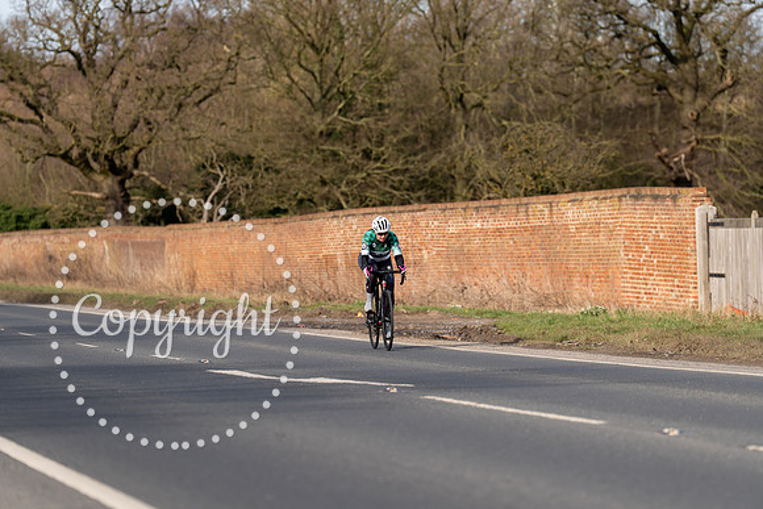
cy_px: 254
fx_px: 4240
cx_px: 382
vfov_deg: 6.9
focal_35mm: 200
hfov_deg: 10.3
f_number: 4
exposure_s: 1/800
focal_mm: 200
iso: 125
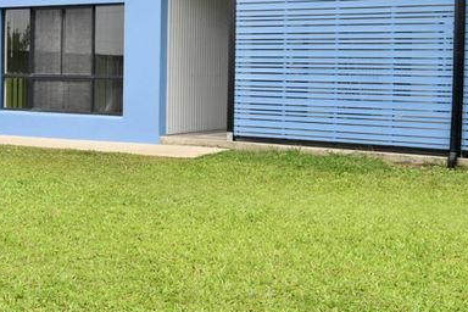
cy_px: 87
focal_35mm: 60
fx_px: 780
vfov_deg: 22.5
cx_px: 110
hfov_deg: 32.7
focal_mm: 20
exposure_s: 1/250
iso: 400
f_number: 8
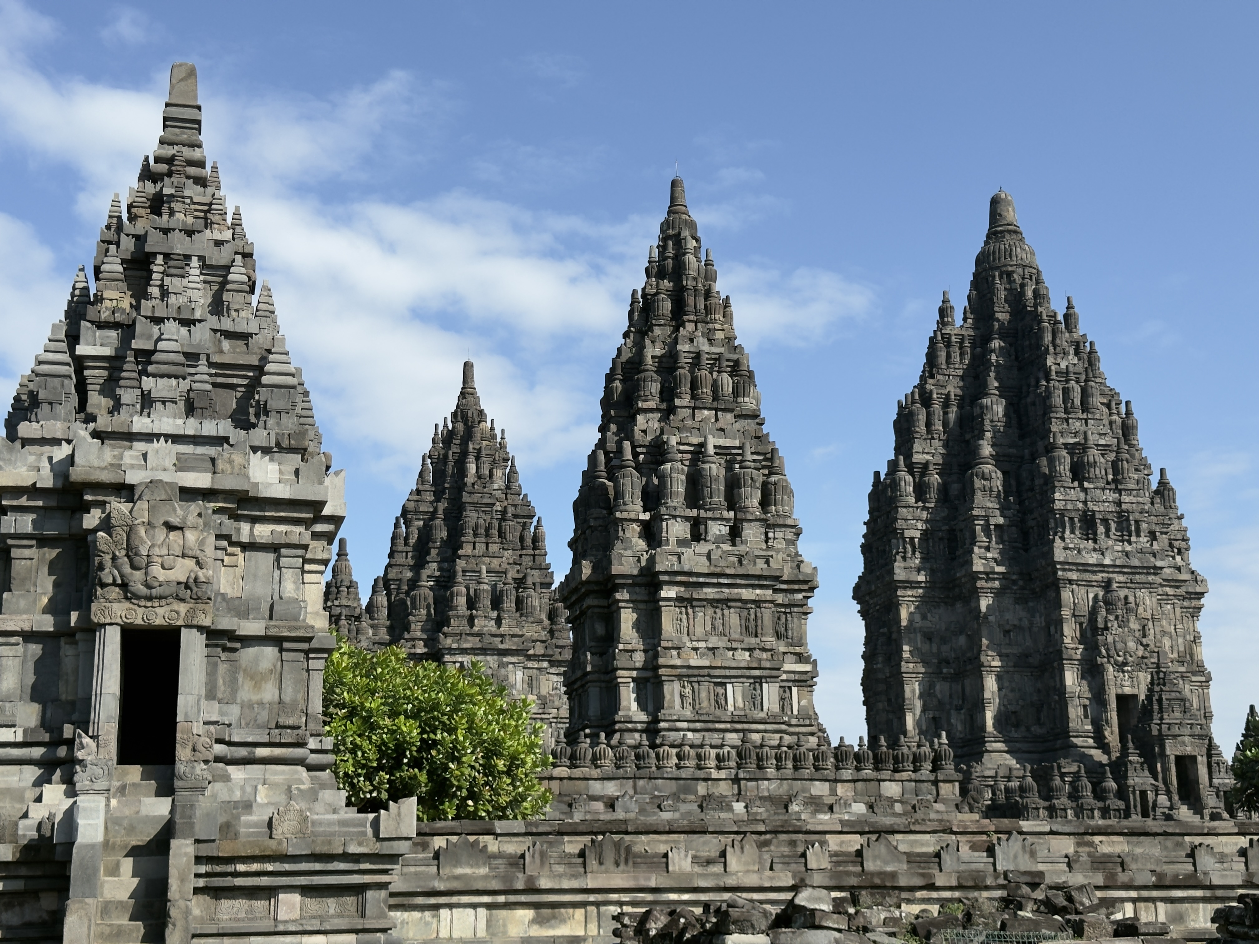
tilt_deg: +15.2
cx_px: 630
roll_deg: +0.5
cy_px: 472
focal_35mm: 48
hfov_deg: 39.7
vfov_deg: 30.3
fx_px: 1746
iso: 64
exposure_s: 1/4329
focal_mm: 6.76
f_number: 1.78
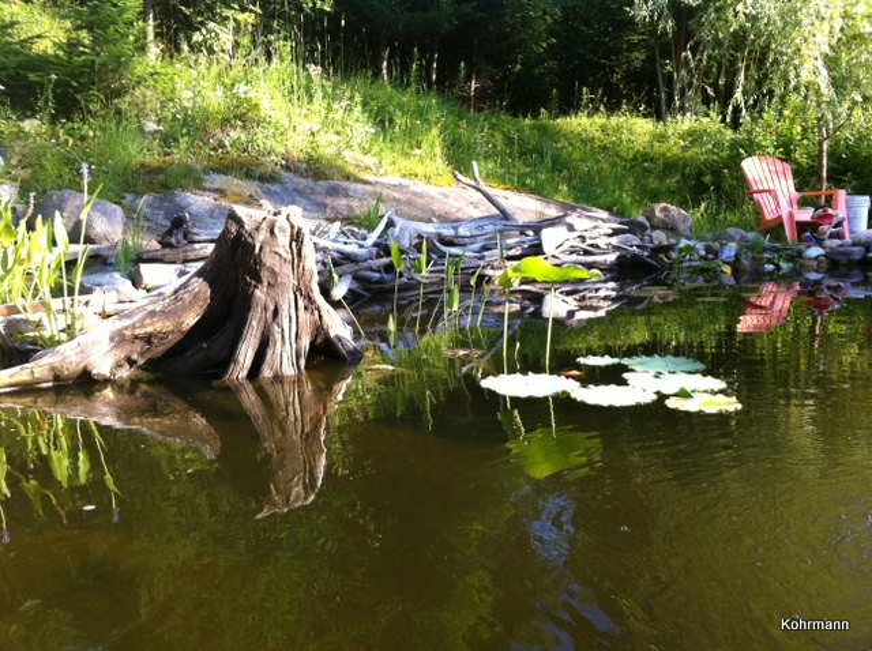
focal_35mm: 35
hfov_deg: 52.7
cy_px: 326
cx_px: 436
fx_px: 880
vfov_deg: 40.6
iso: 80
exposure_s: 1/140
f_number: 2.8
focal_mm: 3.85
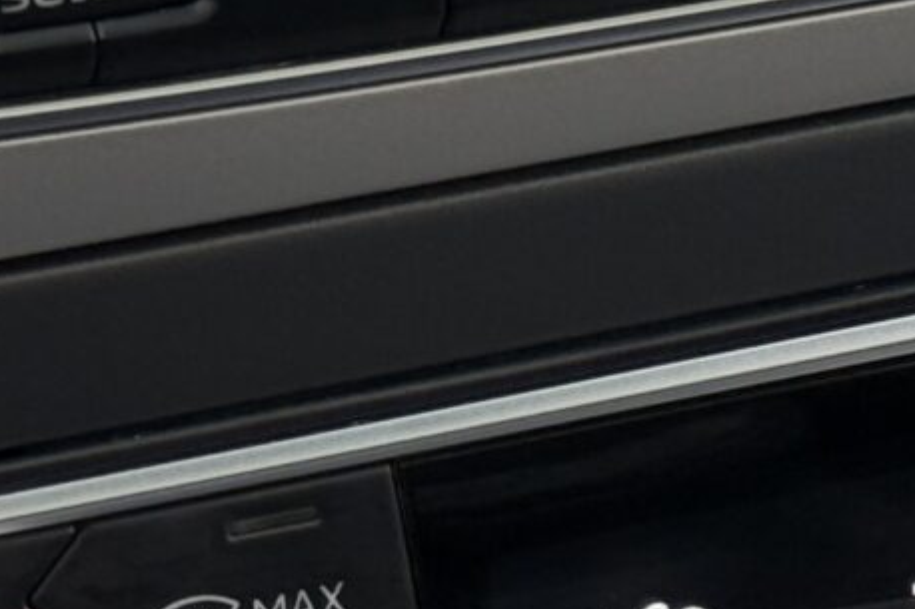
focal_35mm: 279
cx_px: 981
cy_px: 142
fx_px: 7088
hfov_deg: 7.3
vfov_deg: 4.9
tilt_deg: -22.2
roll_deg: +0.2
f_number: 1.78
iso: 125
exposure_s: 1/242
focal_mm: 6.76
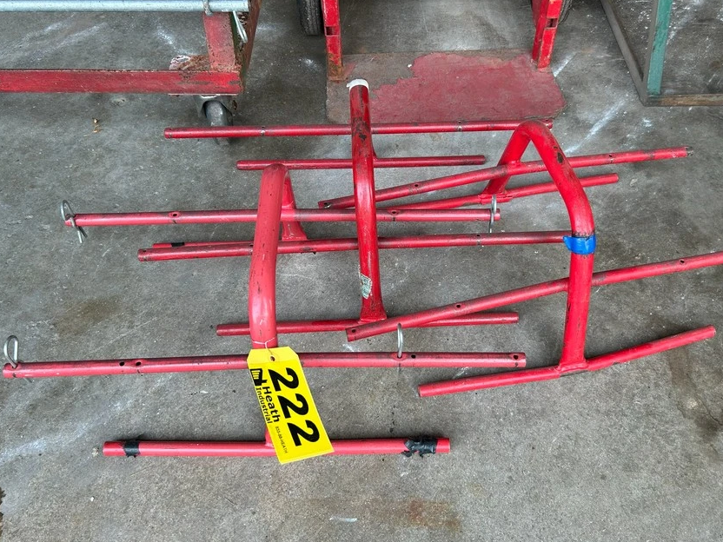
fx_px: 668
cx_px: 401
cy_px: 268
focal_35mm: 32
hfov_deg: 56.7
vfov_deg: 44.2
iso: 32
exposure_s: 1/129
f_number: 1.5
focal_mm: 5.7
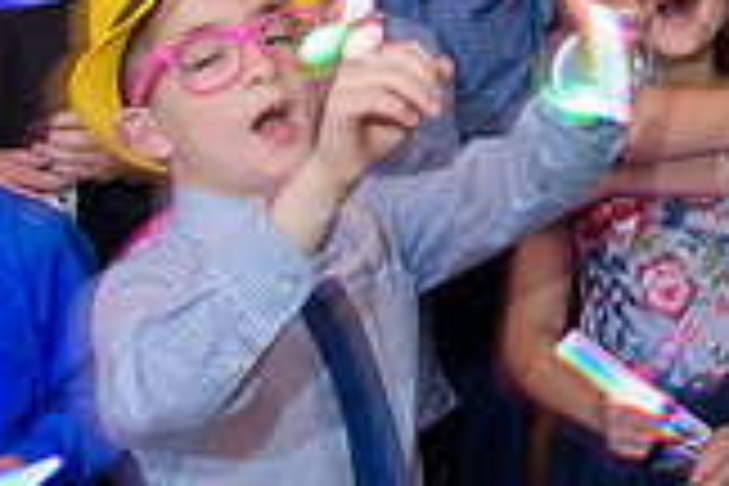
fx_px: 1741
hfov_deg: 22.4
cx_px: 788
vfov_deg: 15.5
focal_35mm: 86
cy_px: -47
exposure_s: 1/25
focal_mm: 24
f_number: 3.2
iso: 1600
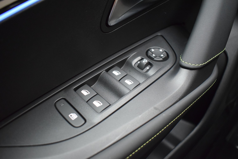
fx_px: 208
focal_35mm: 32
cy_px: 80
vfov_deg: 41.7
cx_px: 119
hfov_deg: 59.5
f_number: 3.8
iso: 3200
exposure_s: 1/40
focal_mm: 21
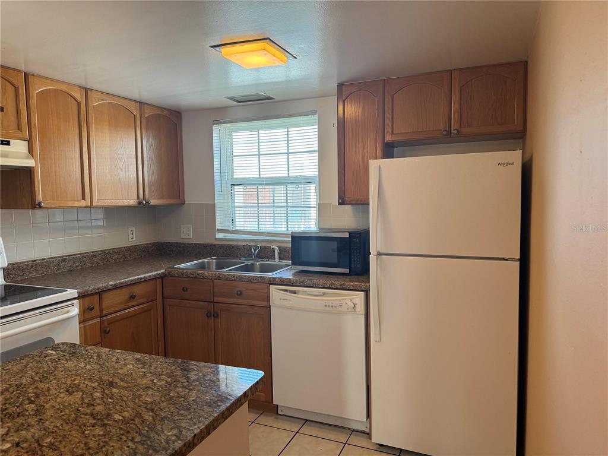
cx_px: 304
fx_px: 422
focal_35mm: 24
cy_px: 228
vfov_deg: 56.8
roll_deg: +0.4
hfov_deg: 71.6
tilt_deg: -3.8
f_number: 1.78
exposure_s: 1/120
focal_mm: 6.76
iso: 200
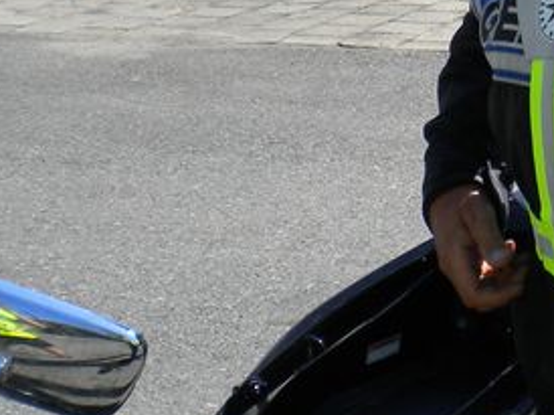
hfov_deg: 16.7
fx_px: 1839
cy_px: 19
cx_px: 586
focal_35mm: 115
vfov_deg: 12.7
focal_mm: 6.3
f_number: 4.6
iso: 80
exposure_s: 1/438
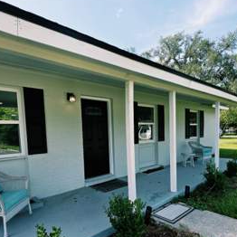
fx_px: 163
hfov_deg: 71.9
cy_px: 149
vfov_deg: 70.9
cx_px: 106
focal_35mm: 21
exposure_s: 1/1000
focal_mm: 2.2
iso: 40
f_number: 1.9
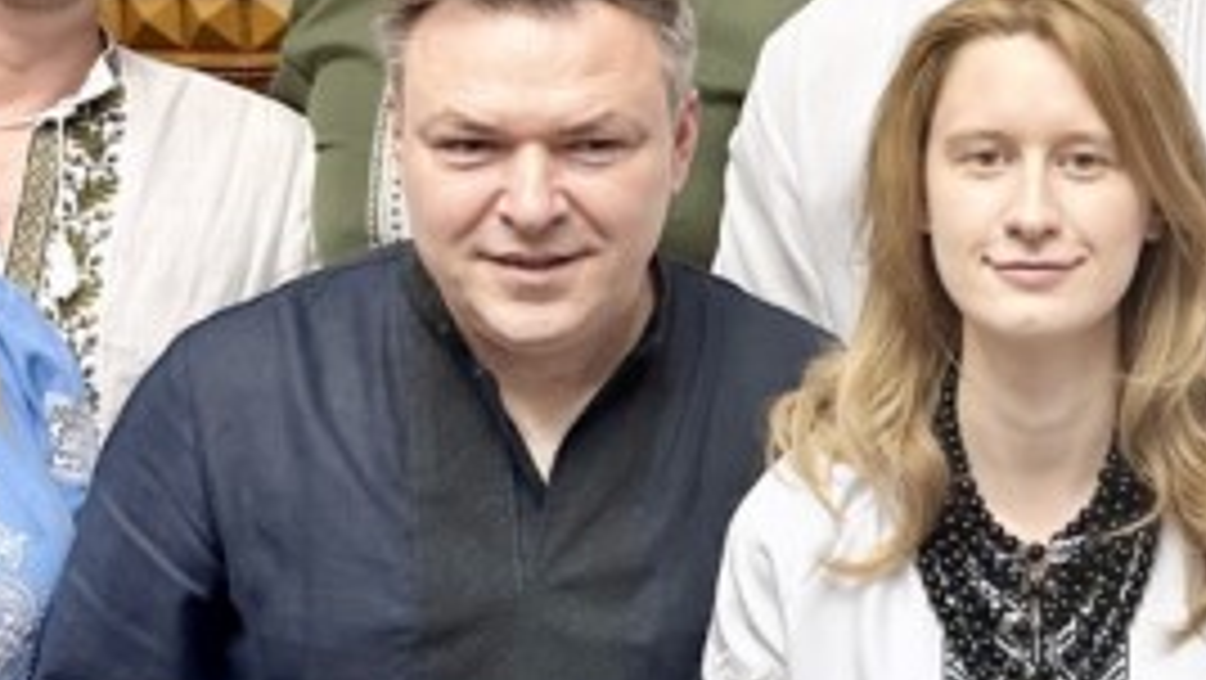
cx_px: 1377
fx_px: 2495
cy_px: 72
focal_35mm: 78
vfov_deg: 15.3
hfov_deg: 25.0
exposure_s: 1/100
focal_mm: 6.86
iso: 160
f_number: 1.78
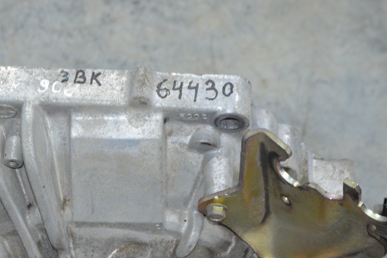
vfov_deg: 12.9
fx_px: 1139
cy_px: 132
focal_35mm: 106
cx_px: 110
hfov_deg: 19.2
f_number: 5.3
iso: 1400
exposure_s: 1/60
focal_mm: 46
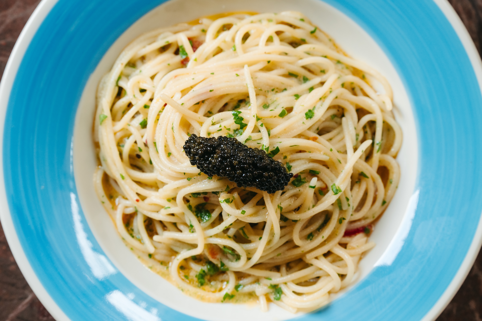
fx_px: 2008
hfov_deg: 13.7
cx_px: 241
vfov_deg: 9.1
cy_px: 160
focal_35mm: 150
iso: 1600
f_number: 8
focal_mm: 150
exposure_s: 1/125
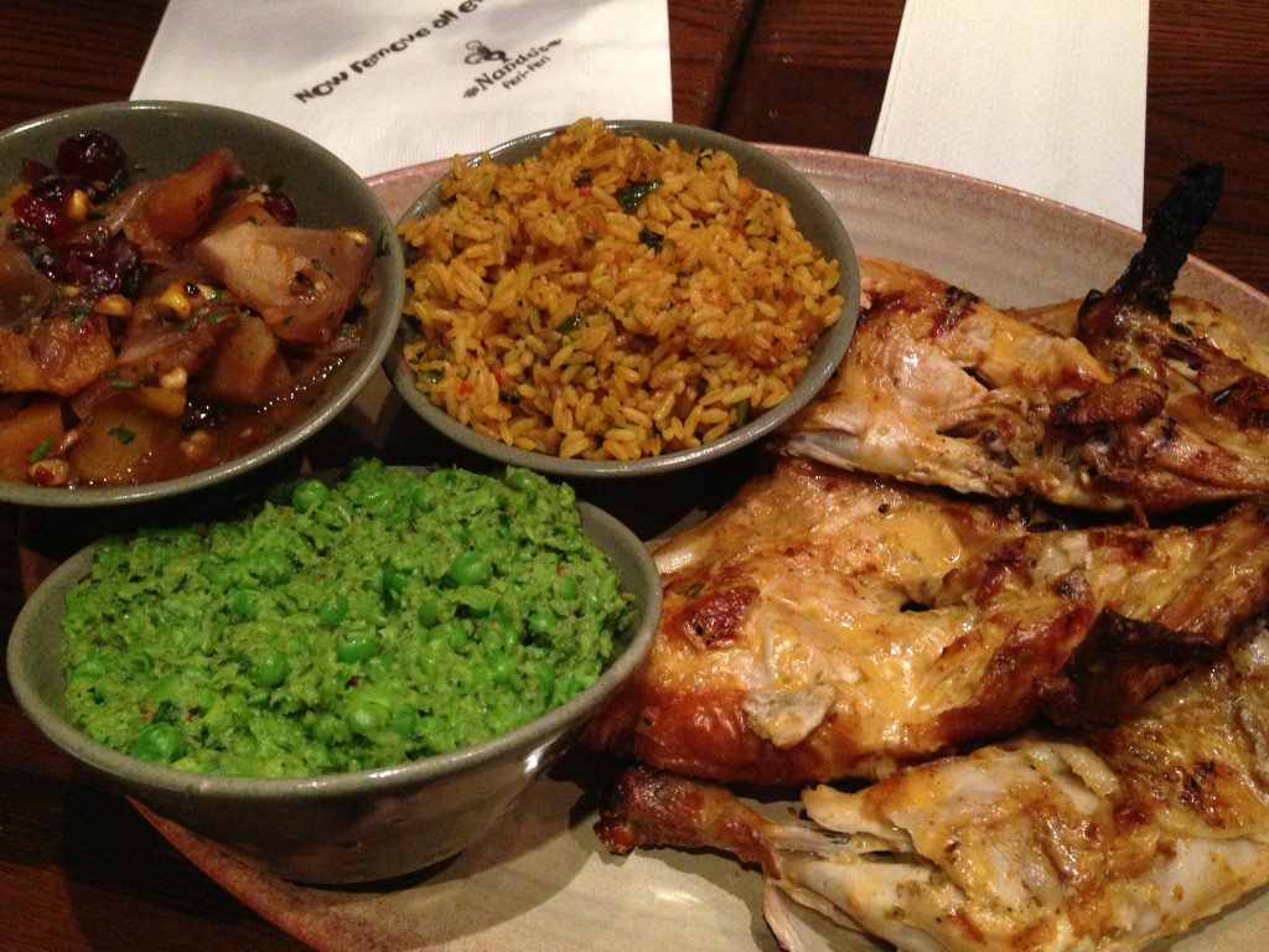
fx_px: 1210
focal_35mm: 33
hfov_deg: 55.4
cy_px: 476
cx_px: 634
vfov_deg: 42.9
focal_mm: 4.13
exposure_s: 1/20
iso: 400
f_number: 2.4
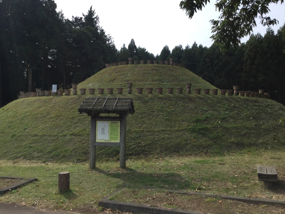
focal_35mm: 31
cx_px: 142
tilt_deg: +1.6
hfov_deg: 58.4
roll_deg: -1.3
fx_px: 255
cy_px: 107
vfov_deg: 45.4
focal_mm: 3.3
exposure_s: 1/1006
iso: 25
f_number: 2.4
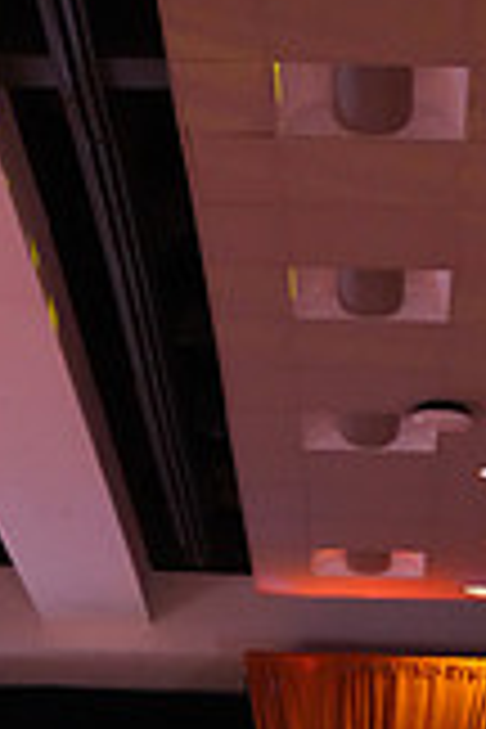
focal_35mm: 136
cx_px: 317
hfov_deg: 10.1
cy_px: 1197
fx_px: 2754
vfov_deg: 13.8
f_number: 5.6
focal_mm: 38
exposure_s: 1/400
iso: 6400
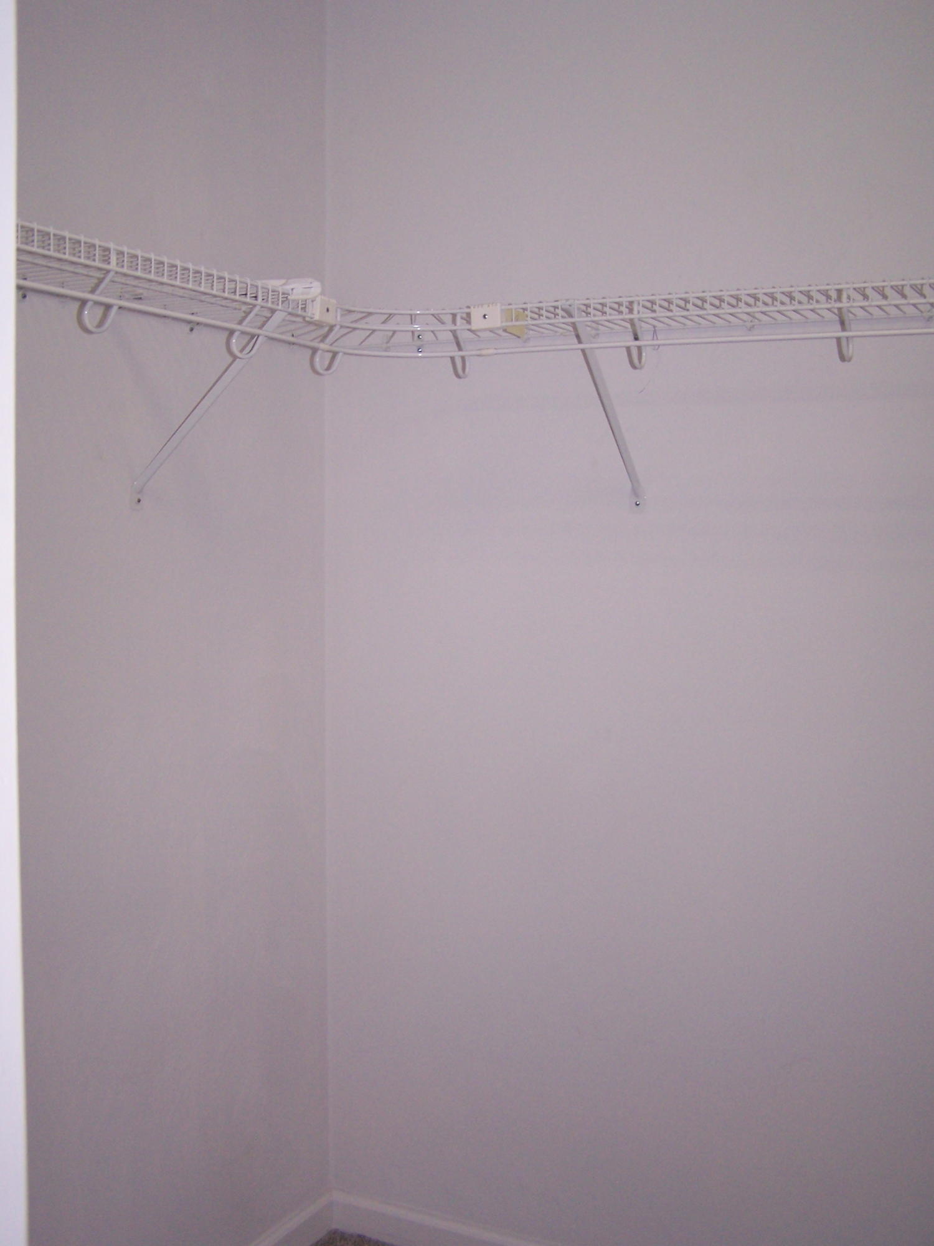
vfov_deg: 49.0
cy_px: 623
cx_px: 467
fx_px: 1367
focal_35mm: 38
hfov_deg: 37.7
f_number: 2.8
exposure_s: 1/60
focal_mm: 6.3
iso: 140
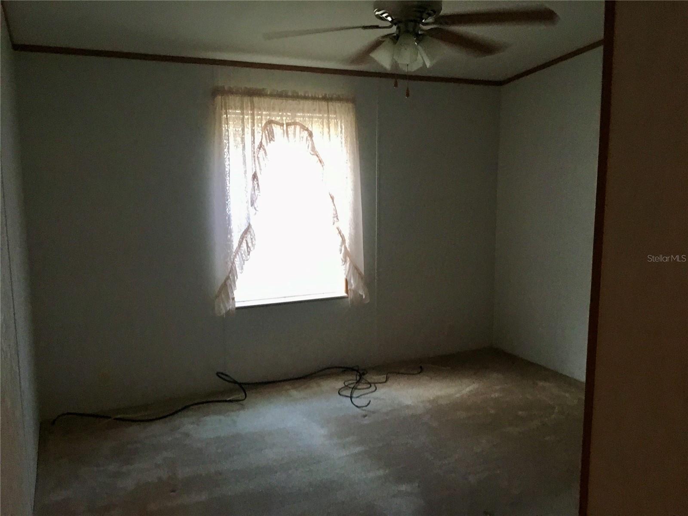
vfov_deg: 48.2
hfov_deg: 61.7
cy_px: 258
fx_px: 576
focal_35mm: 29
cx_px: 344
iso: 200
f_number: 2.2
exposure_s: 1/30
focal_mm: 4.15
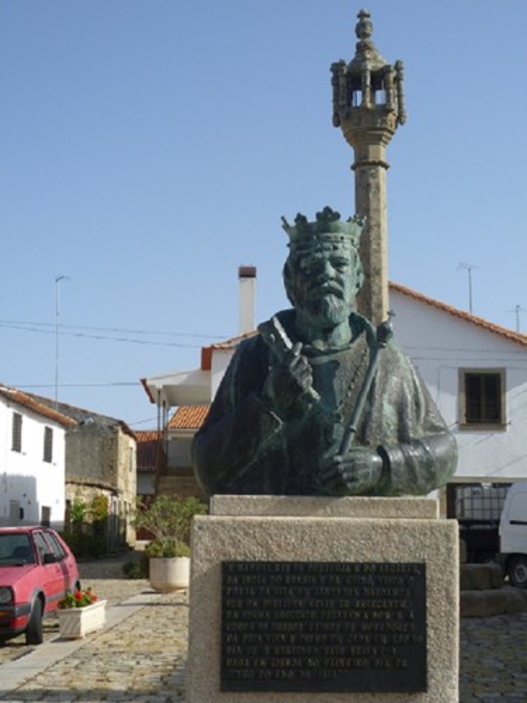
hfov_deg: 22.6
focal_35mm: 65
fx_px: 1319
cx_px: 264
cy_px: 352
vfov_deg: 29.8
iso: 80
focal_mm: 11.6
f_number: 4.8
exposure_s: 1/400
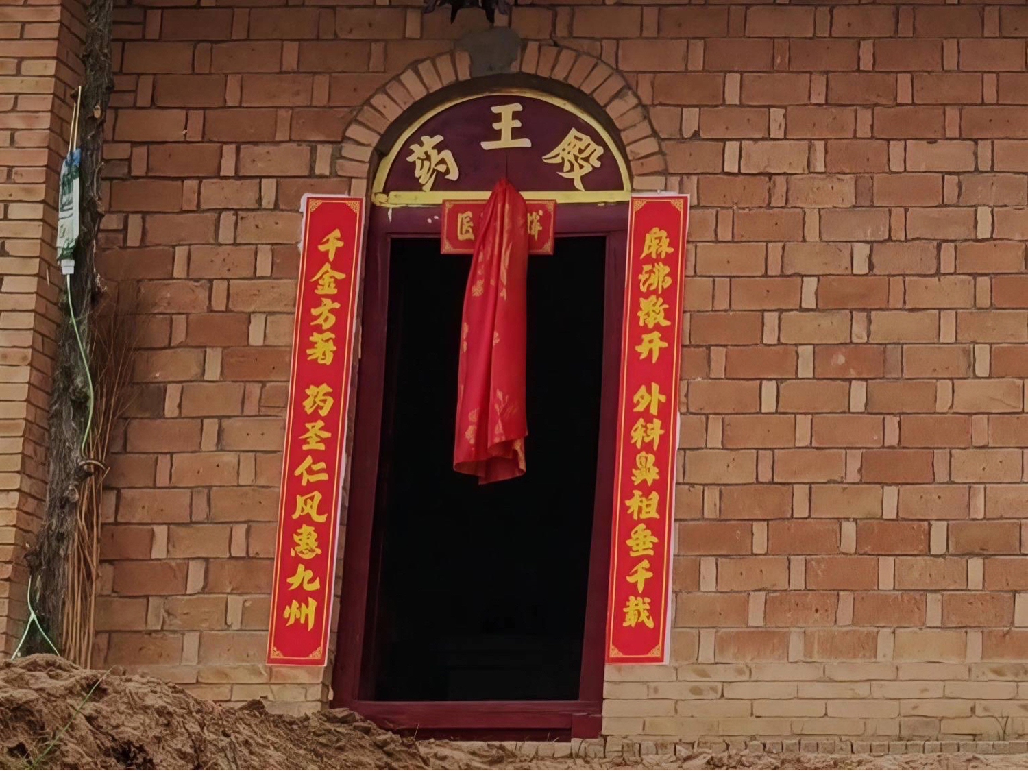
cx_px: 514
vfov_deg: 46.8
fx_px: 891
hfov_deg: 60.0
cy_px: 386
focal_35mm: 30
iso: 640
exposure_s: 1/25
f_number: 2.2
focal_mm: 2.71
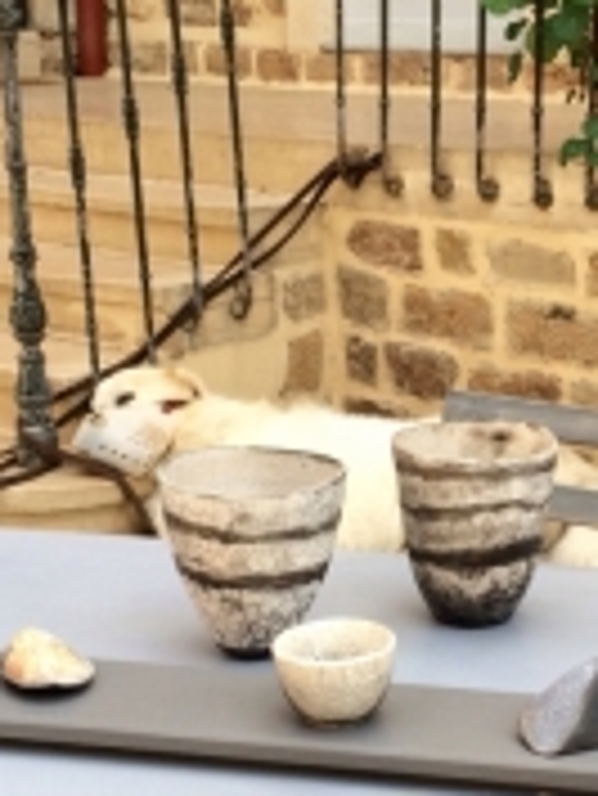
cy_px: 483
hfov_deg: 19.0
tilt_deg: -16.9
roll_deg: +1.3
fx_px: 1771
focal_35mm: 77
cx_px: 483
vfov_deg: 25.3
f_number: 2.2
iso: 32
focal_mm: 4.15
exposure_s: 1/237
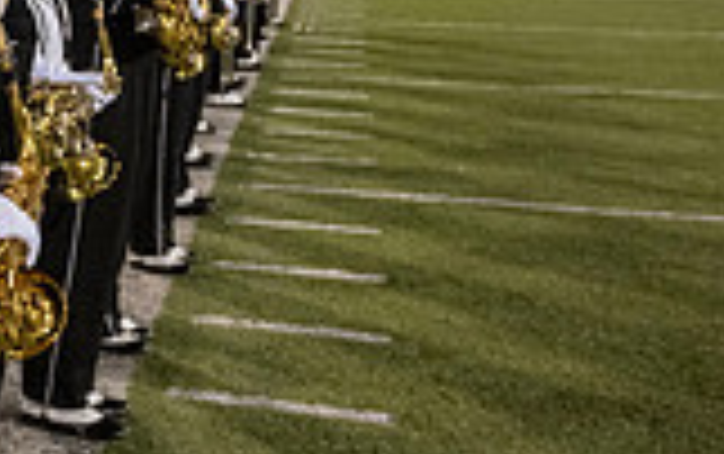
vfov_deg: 14.8
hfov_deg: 19.3
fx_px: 1738
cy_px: 83
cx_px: -477
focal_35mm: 88
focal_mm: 24
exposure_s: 1/500
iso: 2000
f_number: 4
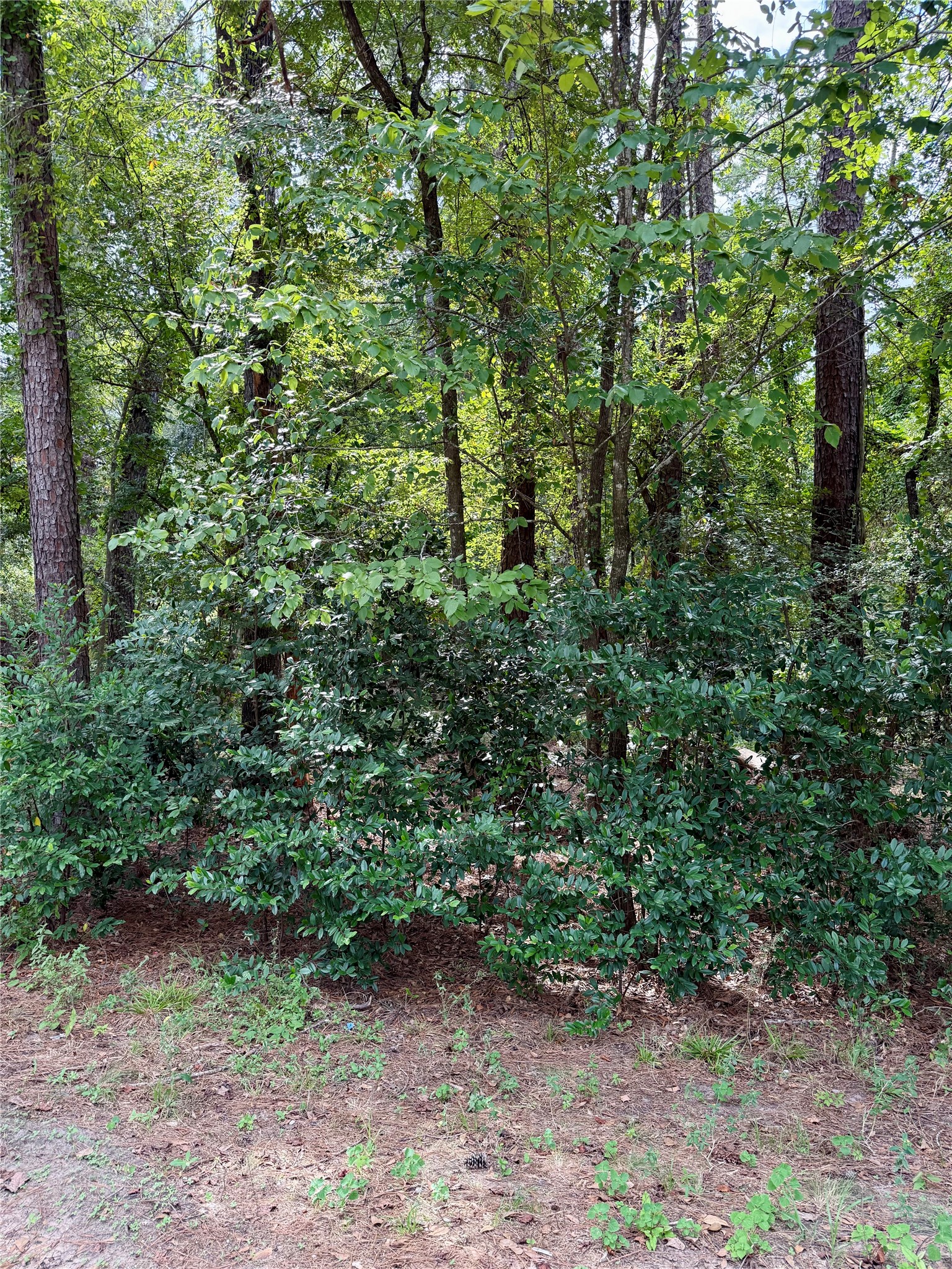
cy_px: 634
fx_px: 880
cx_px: 476
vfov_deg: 71.6
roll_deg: -1.1
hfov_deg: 56.8
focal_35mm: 24
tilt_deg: +2.2
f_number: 1.78
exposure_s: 1/243
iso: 125
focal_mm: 6.76
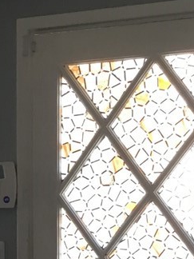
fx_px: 732
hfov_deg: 14.9
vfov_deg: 18.6
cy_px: 339
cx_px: 5
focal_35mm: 98
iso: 64
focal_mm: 3.3
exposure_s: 1/30
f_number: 2.4
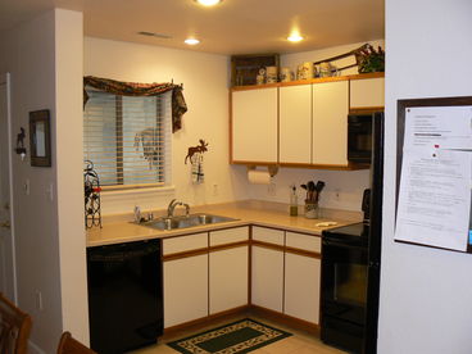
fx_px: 491
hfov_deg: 51.4
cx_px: 236
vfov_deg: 39.7
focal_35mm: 36
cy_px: 177
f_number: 2.8
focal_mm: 6
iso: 100
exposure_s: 1/25
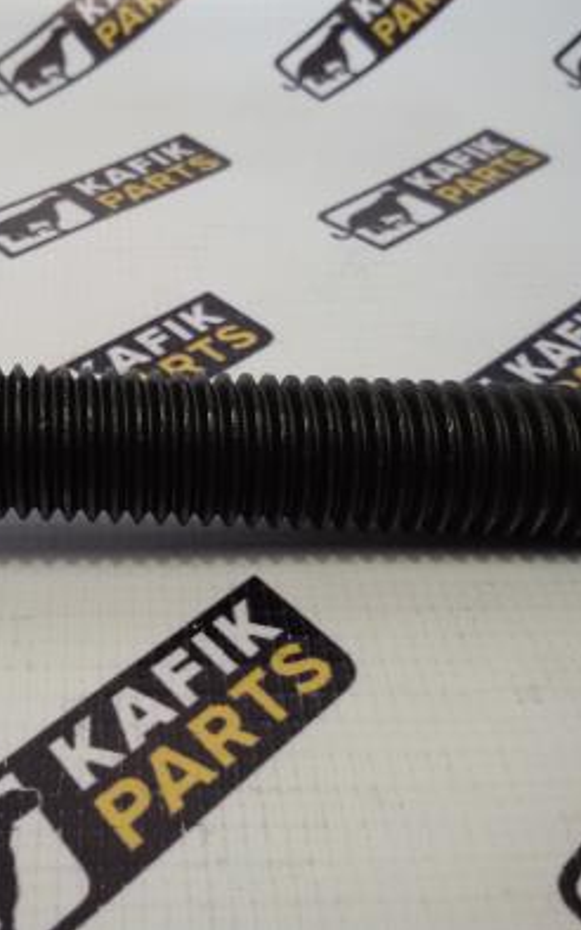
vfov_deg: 44.4
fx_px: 1141
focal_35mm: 45
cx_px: 109
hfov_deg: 27.9
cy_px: 457
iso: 40
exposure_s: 1/33
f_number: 2.4
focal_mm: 2.93
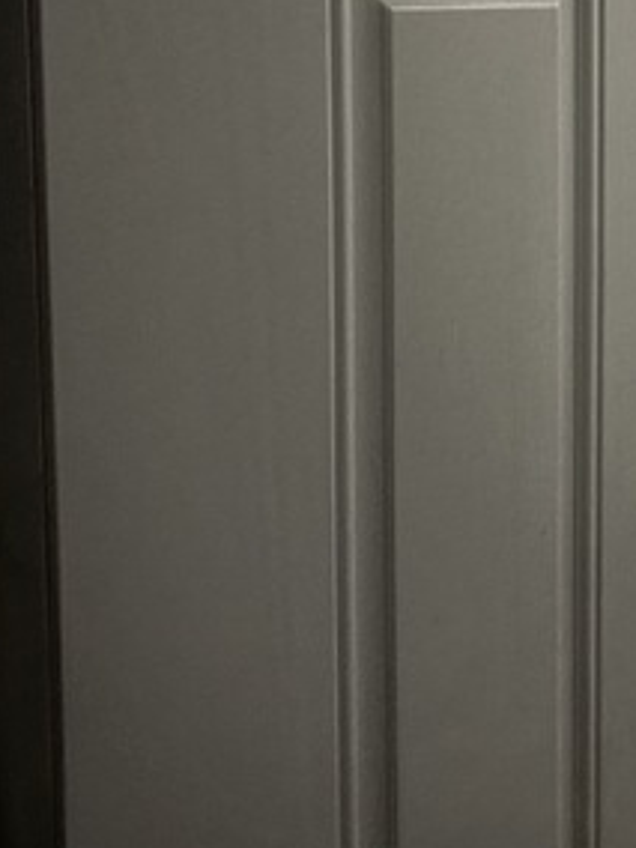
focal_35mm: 61
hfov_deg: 22.9
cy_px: 121
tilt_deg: -8.5
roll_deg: -2.0
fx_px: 1494
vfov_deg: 30.6
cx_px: 660
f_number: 1.6
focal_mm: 5.96
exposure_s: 1/23
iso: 1000
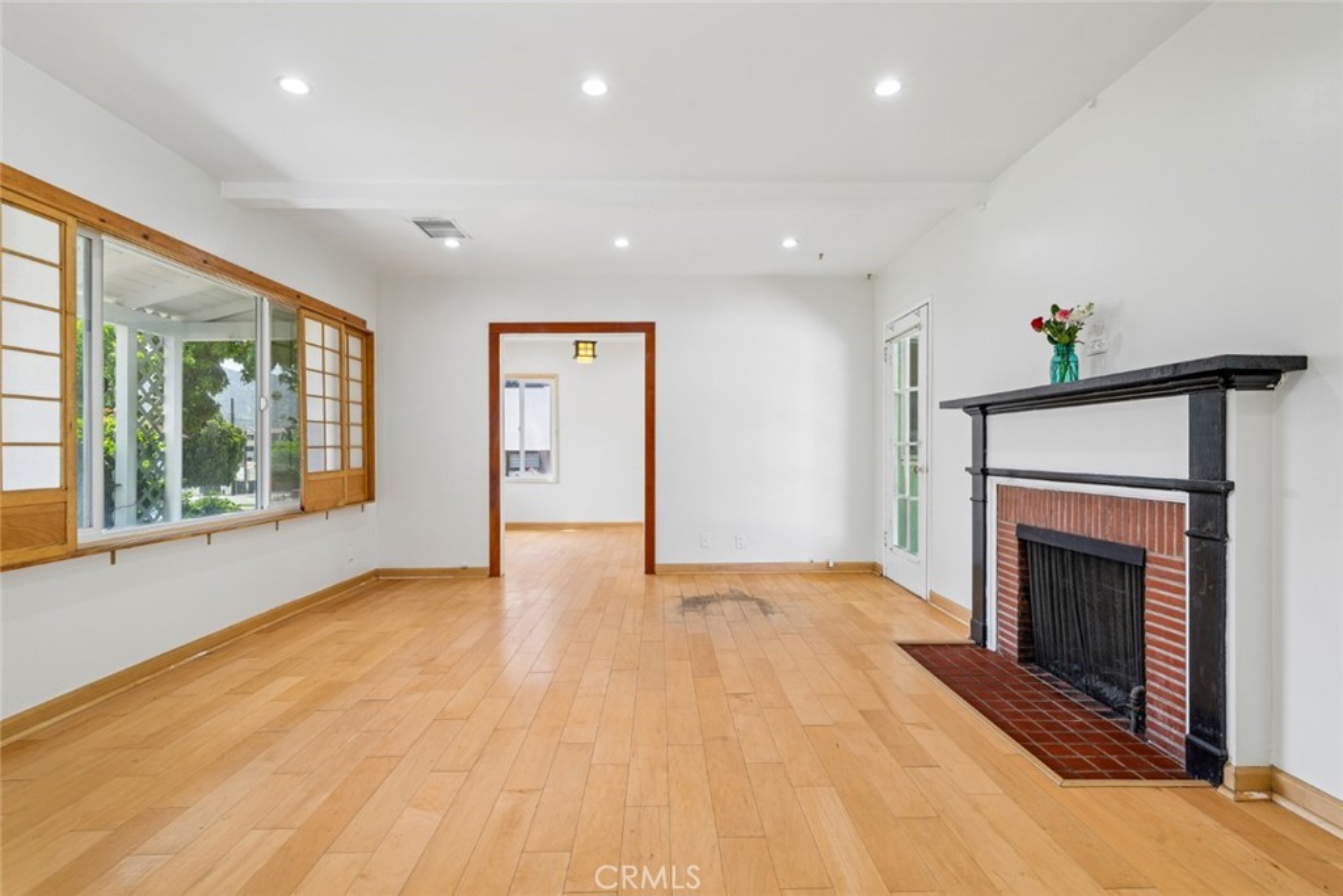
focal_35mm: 17
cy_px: 448
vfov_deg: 70.5
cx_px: 672
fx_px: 634
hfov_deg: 93.3
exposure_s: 1/8
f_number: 9
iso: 320
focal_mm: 17
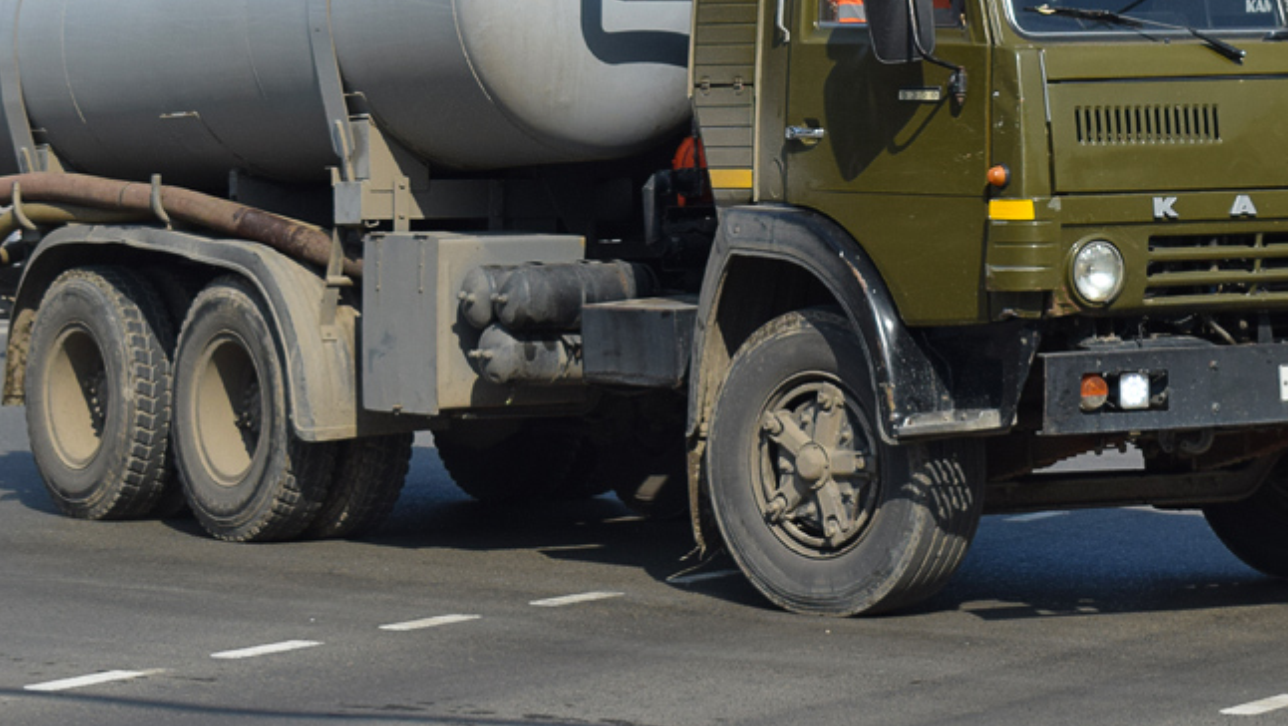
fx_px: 4783
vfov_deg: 8.6
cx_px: 807
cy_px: -62
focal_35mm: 140
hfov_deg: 15.3
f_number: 7.1
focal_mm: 48
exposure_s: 1/1250
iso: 200
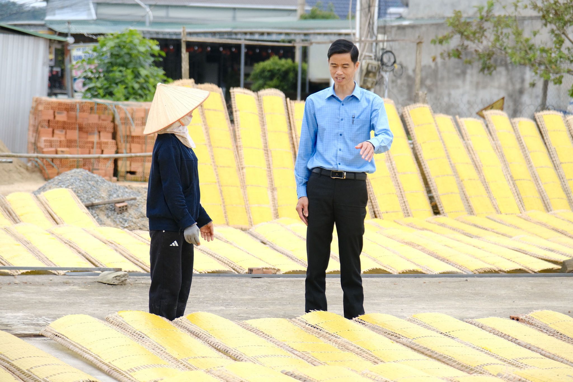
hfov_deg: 17.1
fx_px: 1910
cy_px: 191
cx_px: 286
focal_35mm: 120
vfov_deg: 11.4
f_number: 4
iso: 800
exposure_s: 1/1600
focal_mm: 80
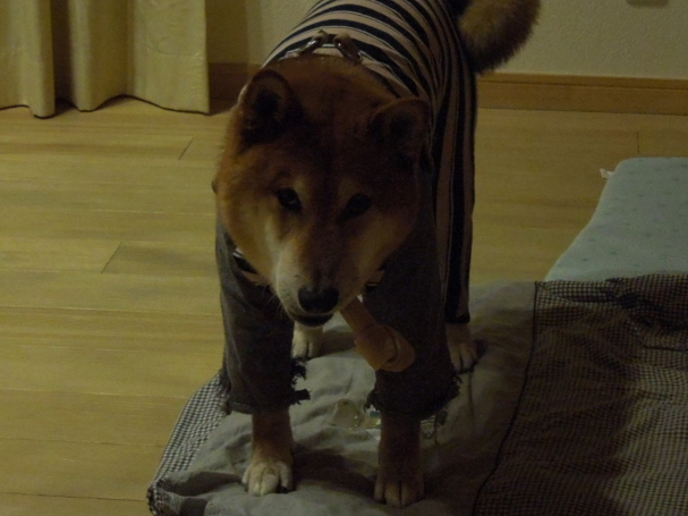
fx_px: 1808
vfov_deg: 16.2
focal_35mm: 91
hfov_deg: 21.5
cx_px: 375
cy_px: 237
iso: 1600
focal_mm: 12.5
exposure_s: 1/30
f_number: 4.4
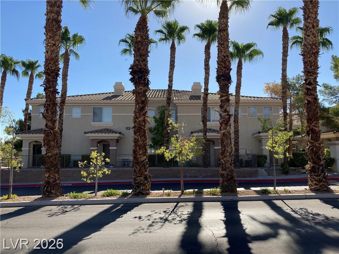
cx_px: 170
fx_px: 274
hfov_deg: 63.4
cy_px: 127
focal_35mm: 28
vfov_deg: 49.7
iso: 20
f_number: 1.8
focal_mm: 3.99
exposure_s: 1/1715
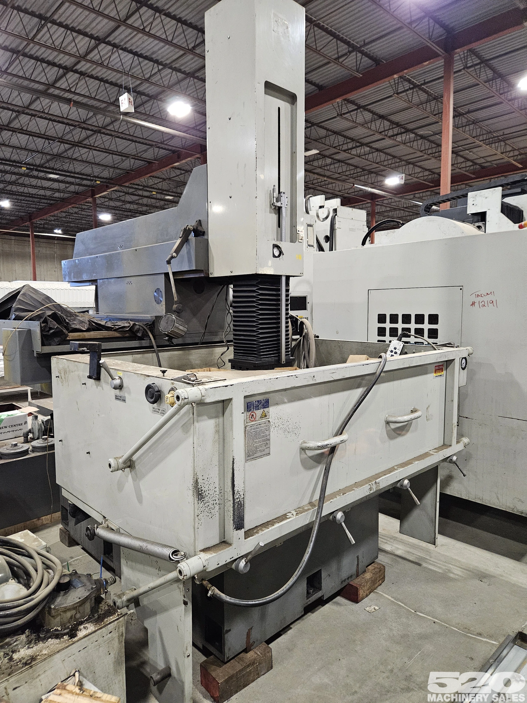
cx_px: 264
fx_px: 467
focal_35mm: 23
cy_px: 352
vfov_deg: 73.9
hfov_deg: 58.9
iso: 1000
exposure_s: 1/120
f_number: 1.8
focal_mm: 5.4
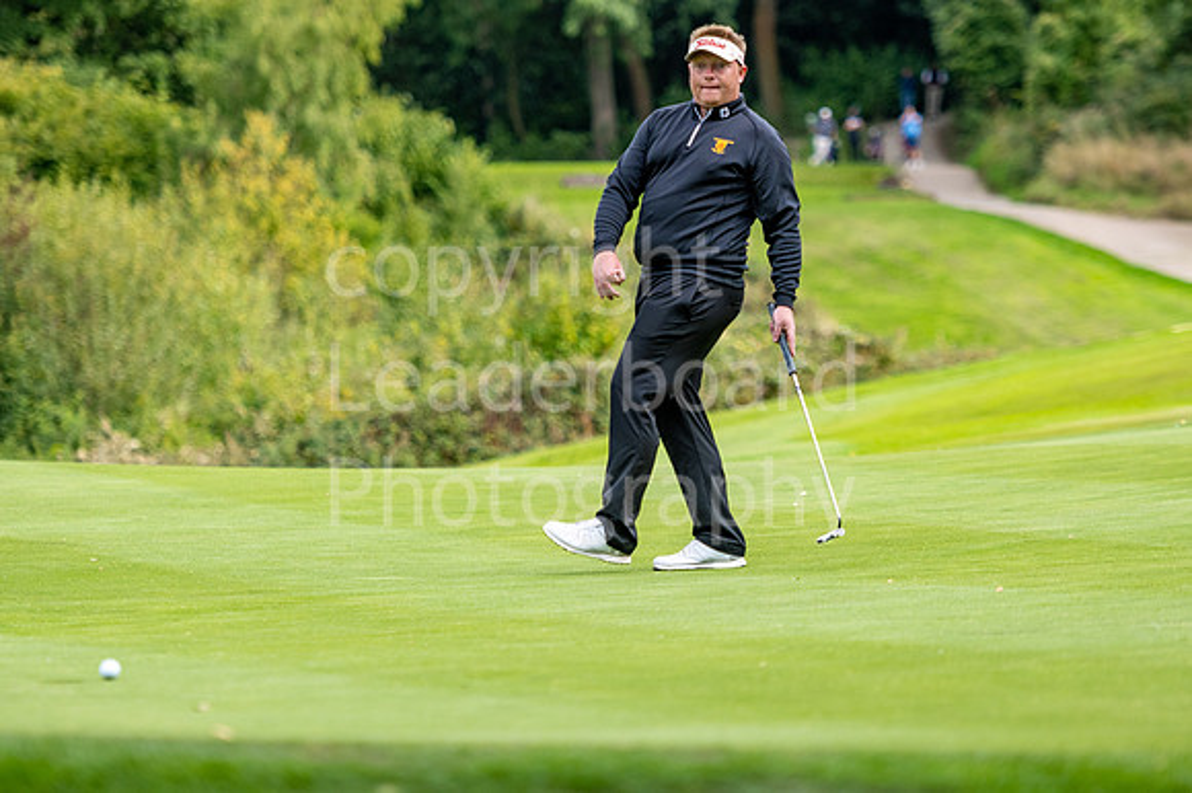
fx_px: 7181
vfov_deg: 6.3
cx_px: 596
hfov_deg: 9.5
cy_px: 396
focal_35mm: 217
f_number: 2.8
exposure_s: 1/1000
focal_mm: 145
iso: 200
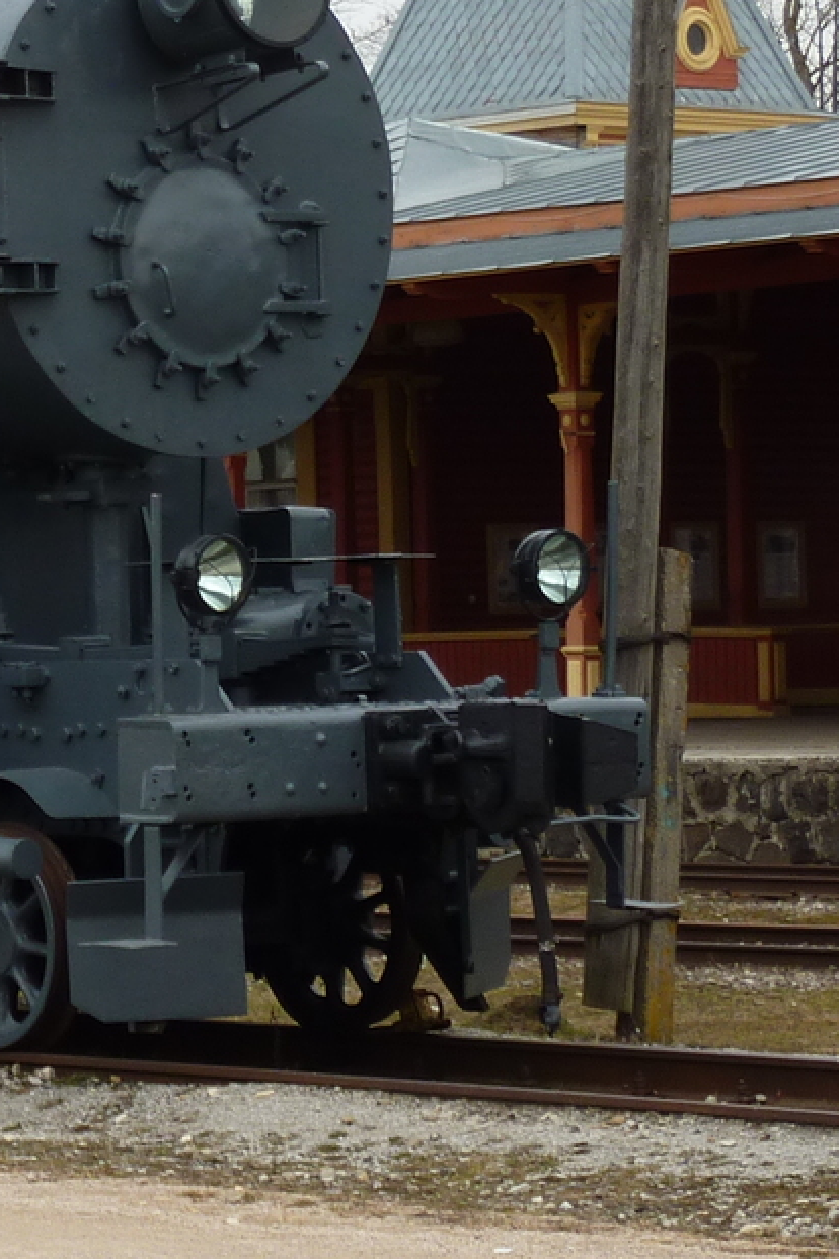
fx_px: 5523
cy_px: 501
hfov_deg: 8.3
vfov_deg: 13.0
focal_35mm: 158
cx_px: -703
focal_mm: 9.7
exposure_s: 1/320
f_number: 3.9
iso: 80
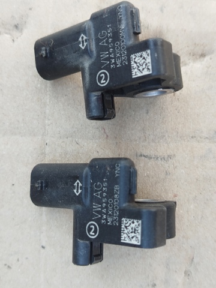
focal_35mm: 48
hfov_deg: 30.3
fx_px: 399
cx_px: 108
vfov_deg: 39.7
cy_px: 144
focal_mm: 5.31
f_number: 1.7
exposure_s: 1/50
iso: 64
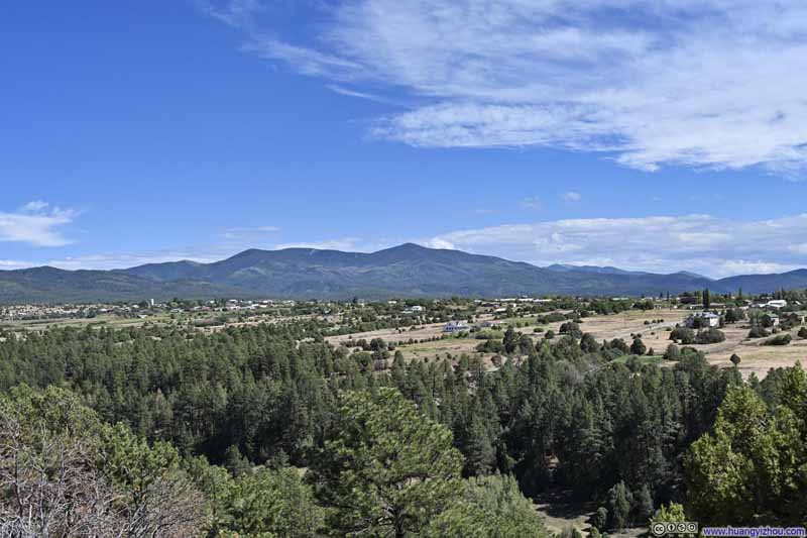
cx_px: 404
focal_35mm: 44
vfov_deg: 30.5
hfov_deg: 44.5
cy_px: 269
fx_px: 986
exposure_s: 1/500
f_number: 6.3
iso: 64
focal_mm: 44
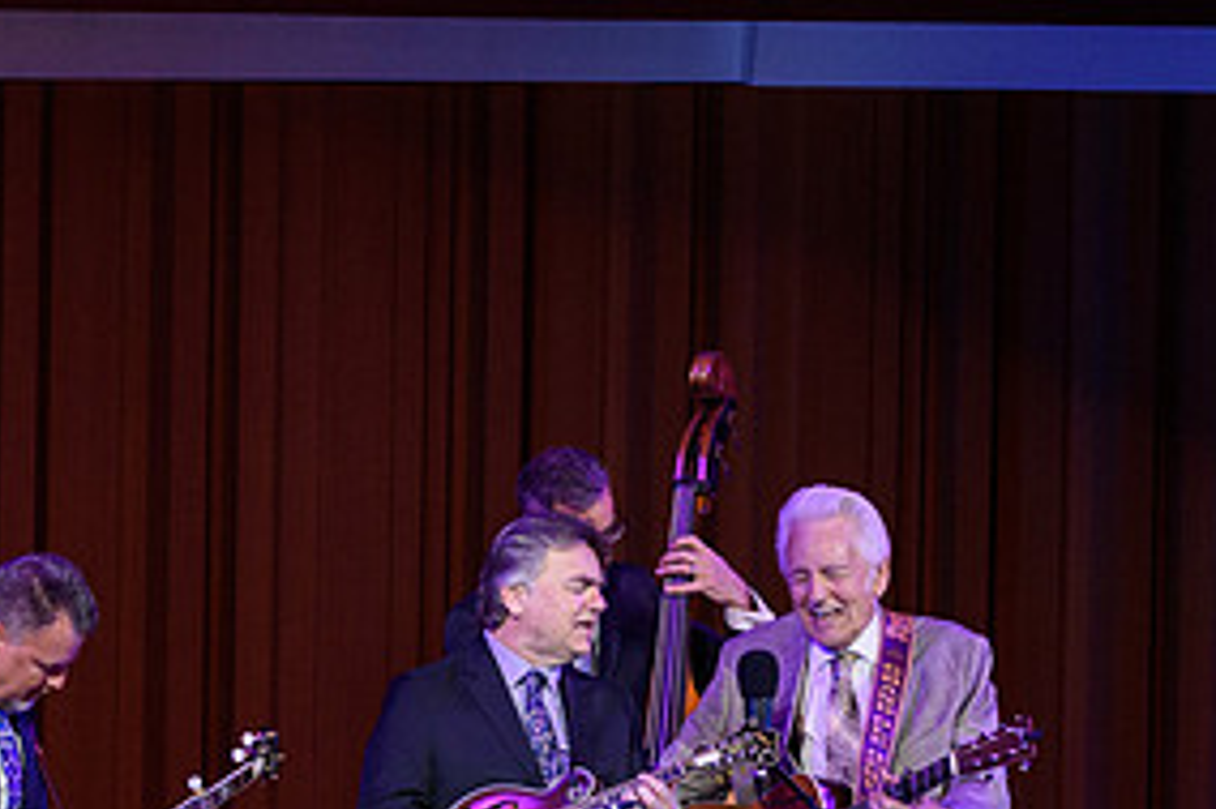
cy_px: 689
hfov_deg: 6.2
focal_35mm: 334
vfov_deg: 4.1
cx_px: 670
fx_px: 11275
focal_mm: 150
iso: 2500
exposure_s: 1/500
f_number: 5
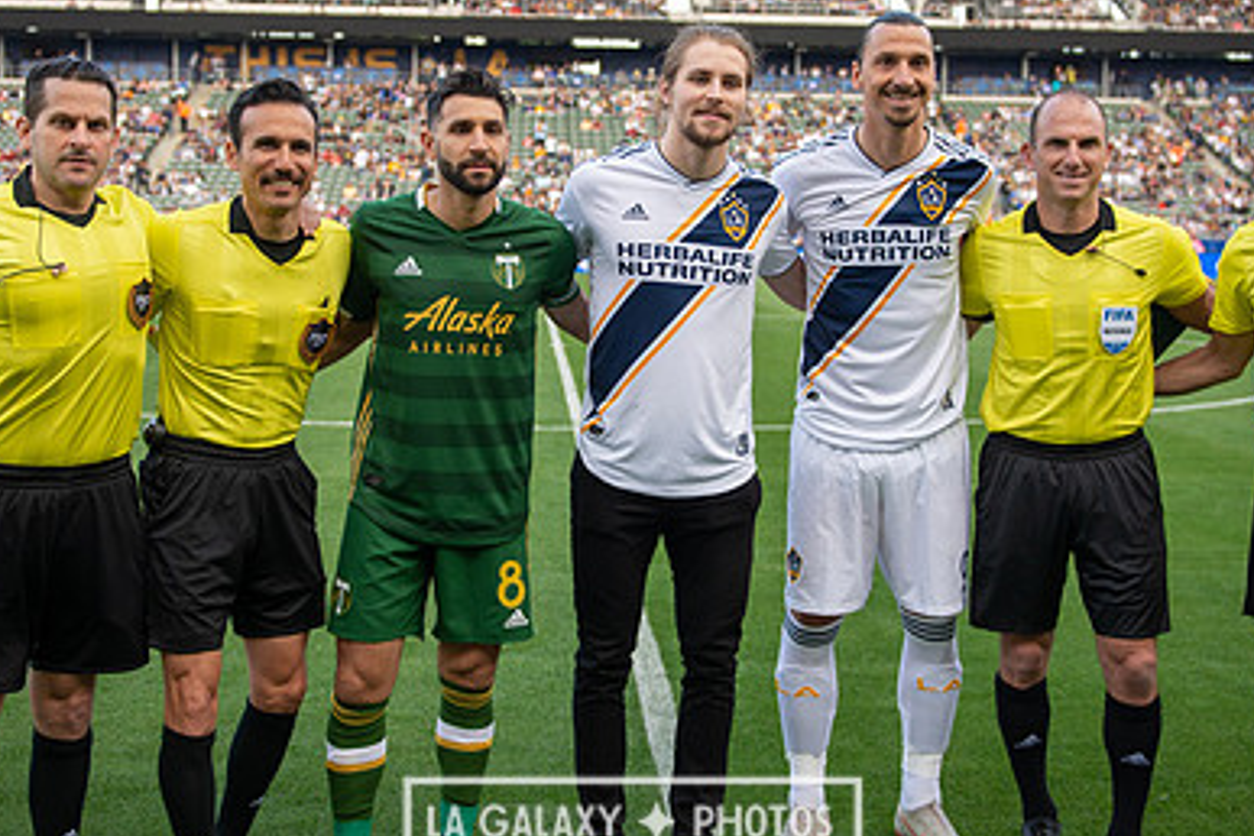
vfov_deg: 28.0
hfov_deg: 41.1
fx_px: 1672
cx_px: 632
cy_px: 335
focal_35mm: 48
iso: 400
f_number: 2.8
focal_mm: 32
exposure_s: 1/640
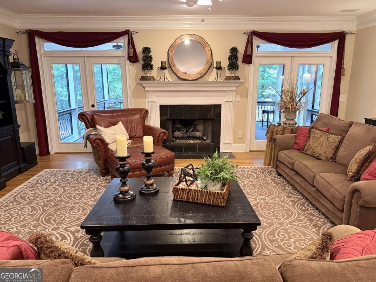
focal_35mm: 24
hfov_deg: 71.6
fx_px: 261
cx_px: 188
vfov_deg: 56.8
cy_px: 141
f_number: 1.78
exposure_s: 1/60
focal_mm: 6.76
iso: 250
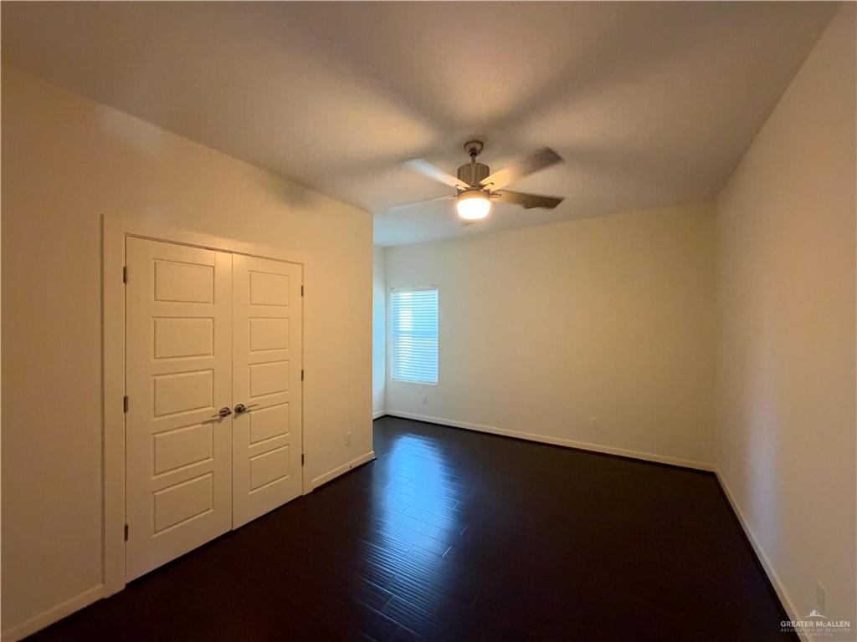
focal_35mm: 14
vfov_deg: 85.7
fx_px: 347
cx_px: 428
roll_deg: +0.0
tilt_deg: -0.1
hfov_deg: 102.1
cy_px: 321
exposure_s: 1/60
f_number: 2.2
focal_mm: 2.22
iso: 1000
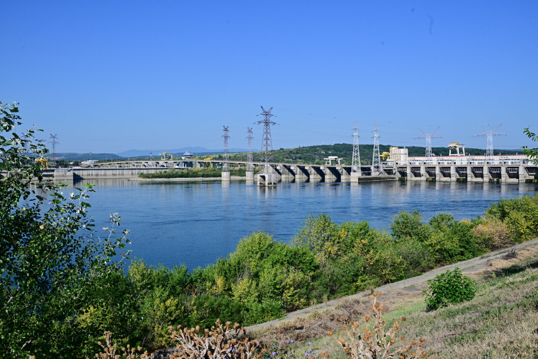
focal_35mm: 34
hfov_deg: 55.1
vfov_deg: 38.4
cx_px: 269
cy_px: 180
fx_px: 515
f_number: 11
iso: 250
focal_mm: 34.5
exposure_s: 1/500
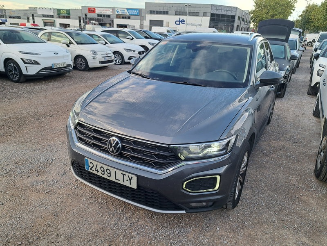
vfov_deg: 56.8
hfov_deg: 71.6
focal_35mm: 24
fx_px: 227
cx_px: 164
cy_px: 123
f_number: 1.8
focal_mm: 5.23
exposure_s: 1/113
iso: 50
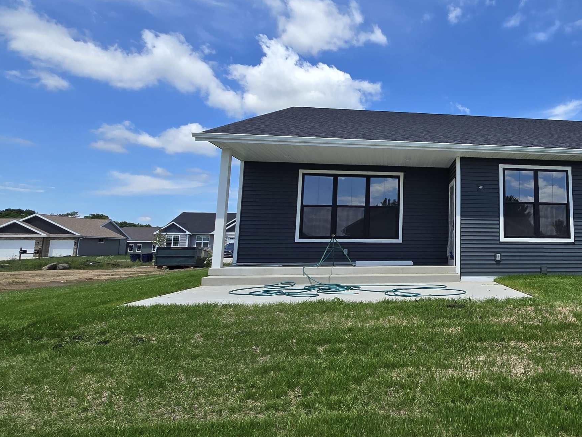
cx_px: 454
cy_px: 193
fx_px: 387
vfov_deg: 58.7
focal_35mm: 23
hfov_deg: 67.9
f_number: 2.2
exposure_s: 1/2333
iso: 50
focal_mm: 2.2
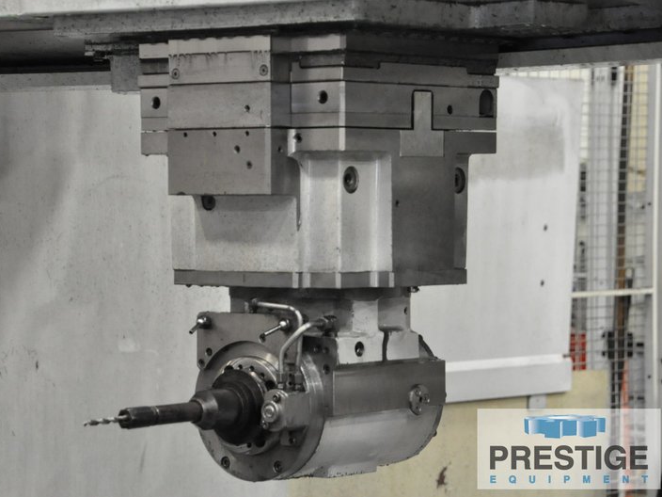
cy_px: 249
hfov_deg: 15.0
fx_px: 2505
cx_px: 294
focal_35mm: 131
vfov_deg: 11.3
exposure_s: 1/30
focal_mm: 80
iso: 3200
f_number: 8
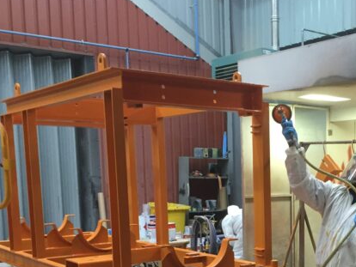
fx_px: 576
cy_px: 238
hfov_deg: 32.9
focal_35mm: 56
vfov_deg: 25.4
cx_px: 310
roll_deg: +2.2
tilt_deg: -7.1
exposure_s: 1/33
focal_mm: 4.15
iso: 125
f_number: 2.2
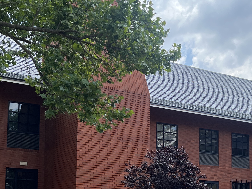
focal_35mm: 68
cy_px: 176
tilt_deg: +8.3
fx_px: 495
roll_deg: -1.8
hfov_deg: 28.3
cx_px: 181
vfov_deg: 21.1
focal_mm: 5.1
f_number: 1.6
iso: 50
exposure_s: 1/1140
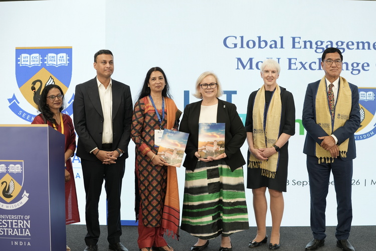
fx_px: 522
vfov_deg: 27.0
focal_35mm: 50
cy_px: 126
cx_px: 188
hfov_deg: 39.6
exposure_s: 1/400
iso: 1000
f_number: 2.8
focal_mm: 50
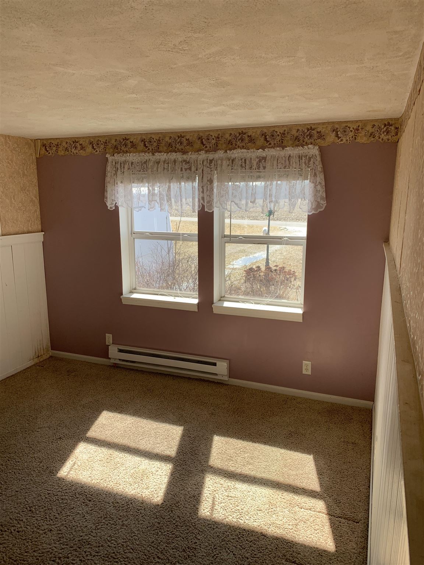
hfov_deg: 53.1
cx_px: 212
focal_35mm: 26
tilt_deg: -11.3
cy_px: 282
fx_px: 425
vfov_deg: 67.3
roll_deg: +0.5
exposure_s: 1/419
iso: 25
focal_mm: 4.25
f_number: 1.8
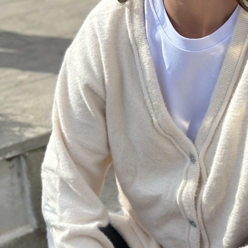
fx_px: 835
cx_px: 176
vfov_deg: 16.7
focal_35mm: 103
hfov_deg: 16.8
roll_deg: +2.1
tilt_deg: -32.1
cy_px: 215
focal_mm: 6.86
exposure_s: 1/4566
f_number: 1.78
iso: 100
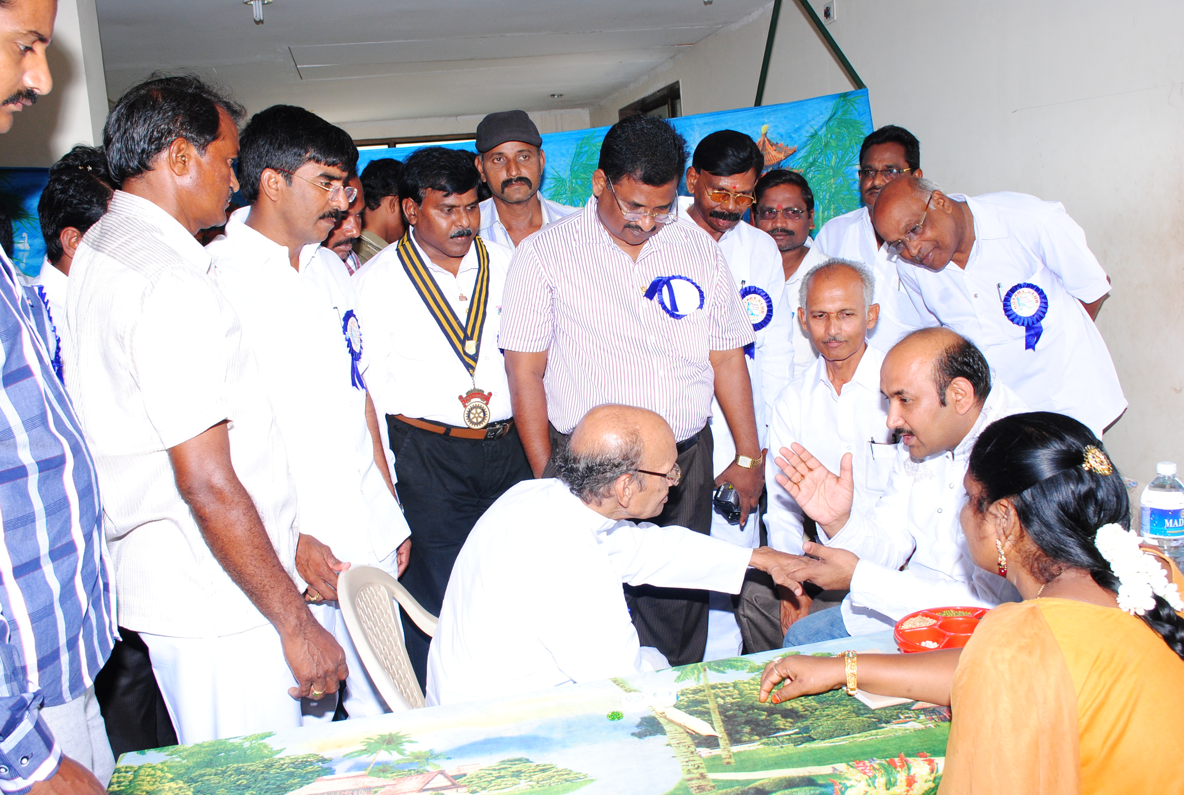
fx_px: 1088
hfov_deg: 57.1
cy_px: 398
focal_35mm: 33
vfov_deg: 40.1
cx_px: 592
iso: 400
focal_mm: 22
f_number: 7.1
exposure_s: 1/125
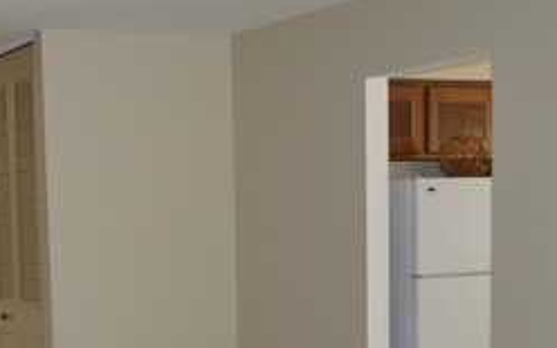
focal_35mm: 79
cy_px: 364
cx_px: 27
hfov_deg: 25.1
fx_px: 1199
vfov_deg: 16.1
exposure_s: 1/60
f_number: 3.8
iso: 720
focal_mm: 20
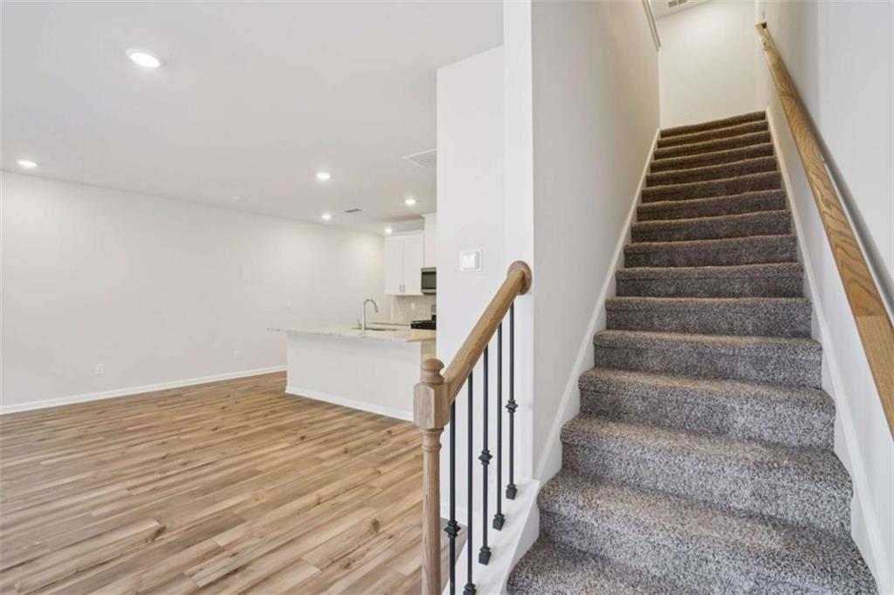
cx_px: 447
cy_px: 298
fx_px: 397
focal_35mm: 16
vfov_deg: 73.7
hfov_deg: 96.8
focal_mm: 16
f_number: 8
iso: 400
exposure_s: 1/6
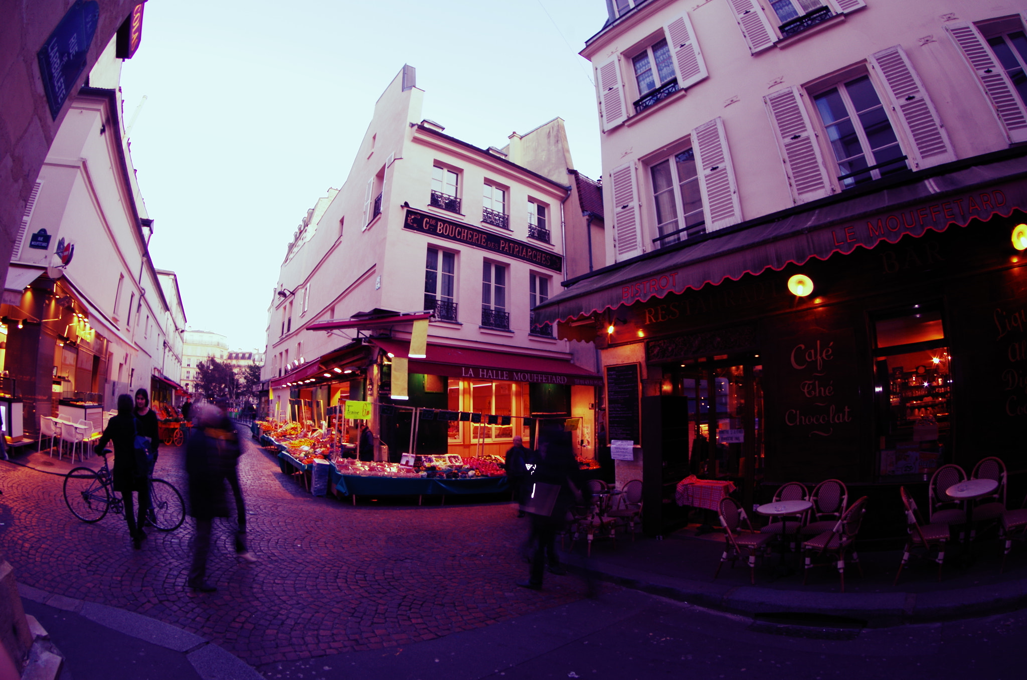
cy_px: 340
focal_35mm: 15
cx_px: 514
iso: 100
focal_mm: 10
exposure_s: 1/4
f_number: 11
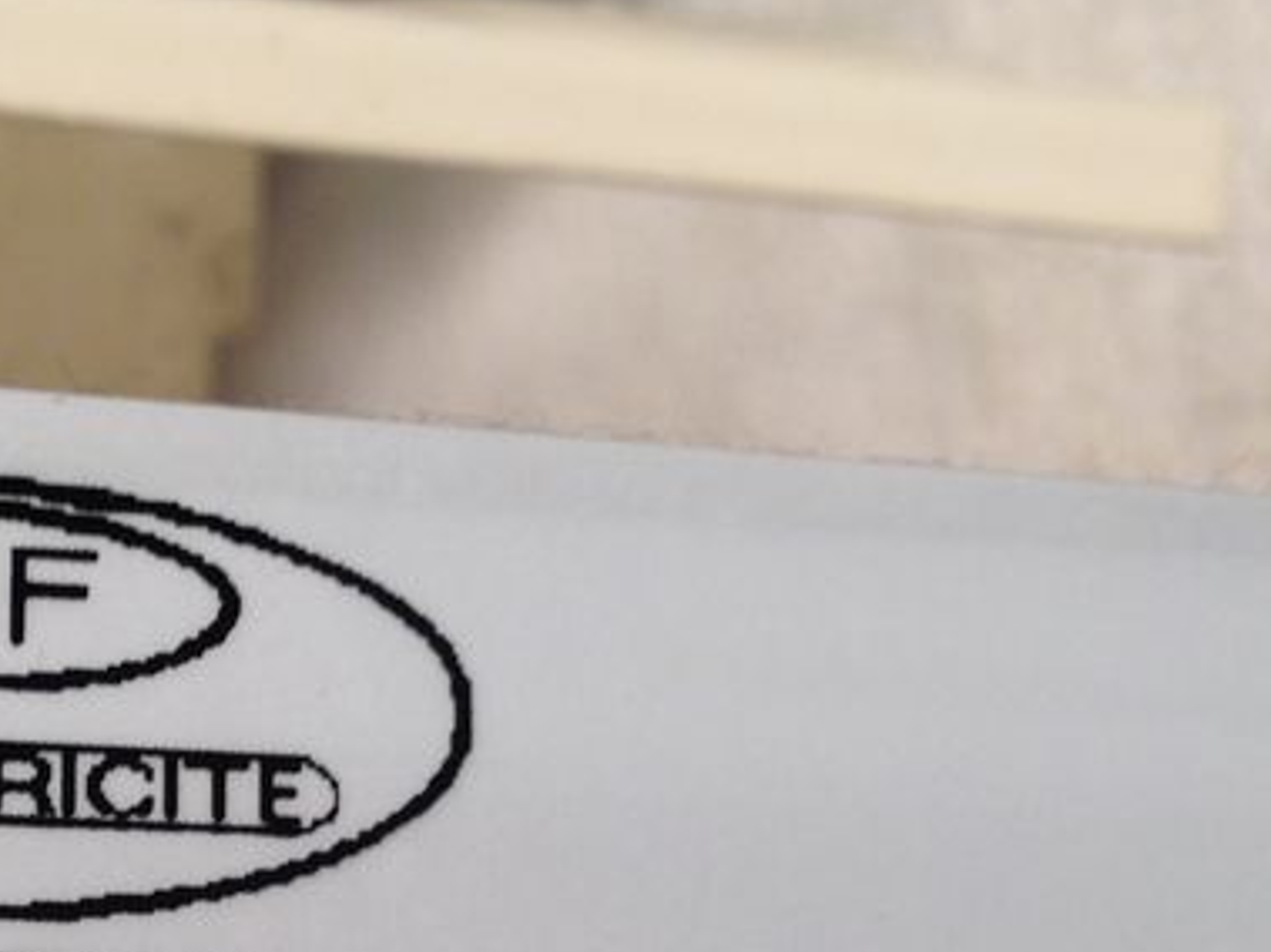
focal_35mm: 87
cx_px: 355
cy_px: 788
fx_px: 3193
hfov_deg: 22.3
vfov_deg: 16.8
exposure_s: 1/30
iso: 50
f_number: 2.4
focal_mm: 4.12
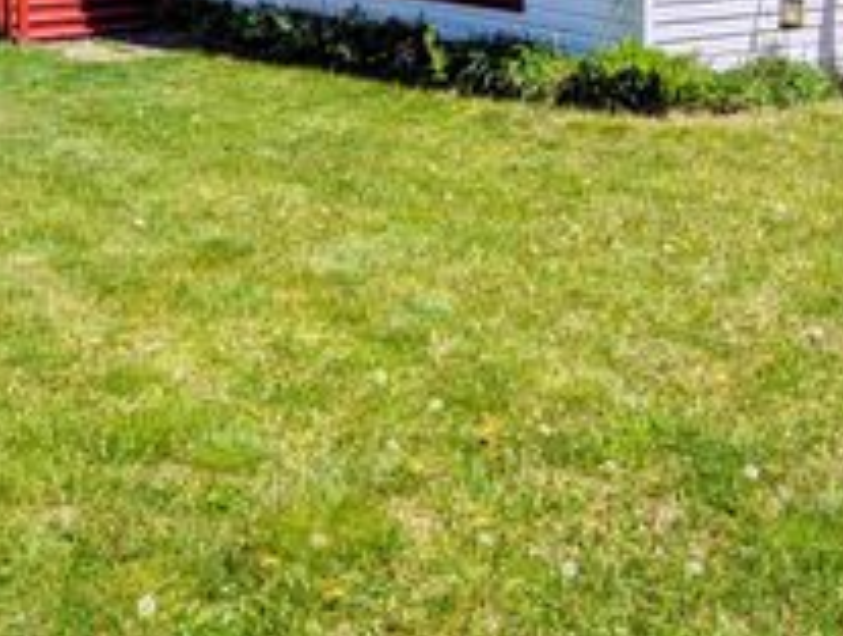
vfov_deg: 23.2
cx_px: 362
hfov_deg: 33.1
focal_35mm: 58
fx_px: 1415
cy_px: -122
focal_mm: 6.9
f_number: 1.68
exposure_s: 1/1259
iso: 22
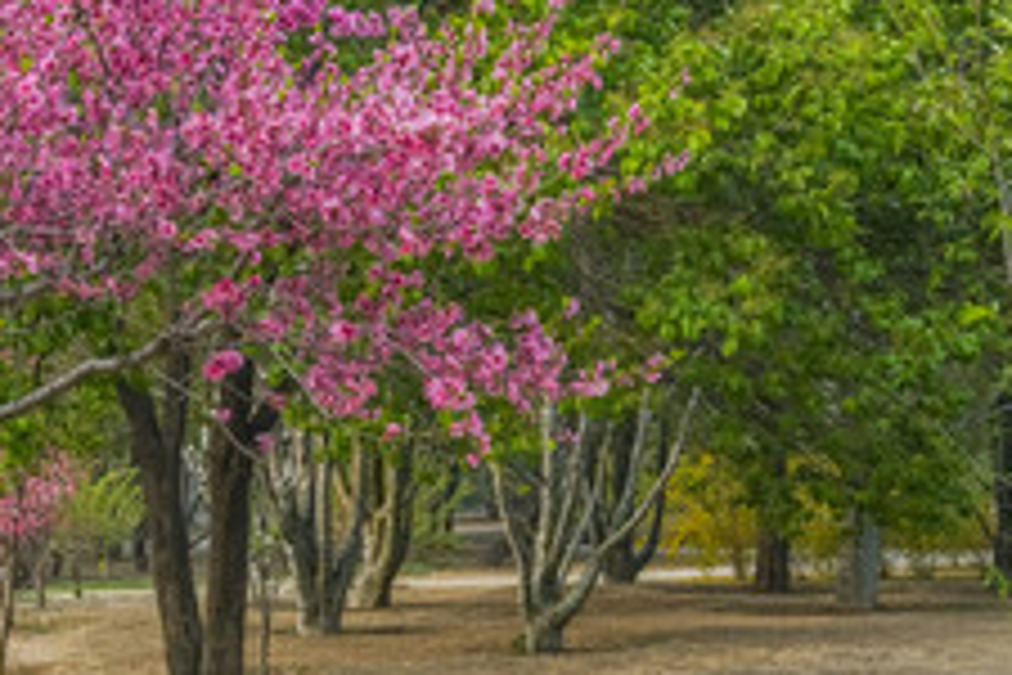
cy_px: 482
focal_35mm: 84
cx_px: 468
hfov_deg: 24.2
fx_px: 2361
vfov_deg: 16.2
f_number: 8
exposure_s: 1/200
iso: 320
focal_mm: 35
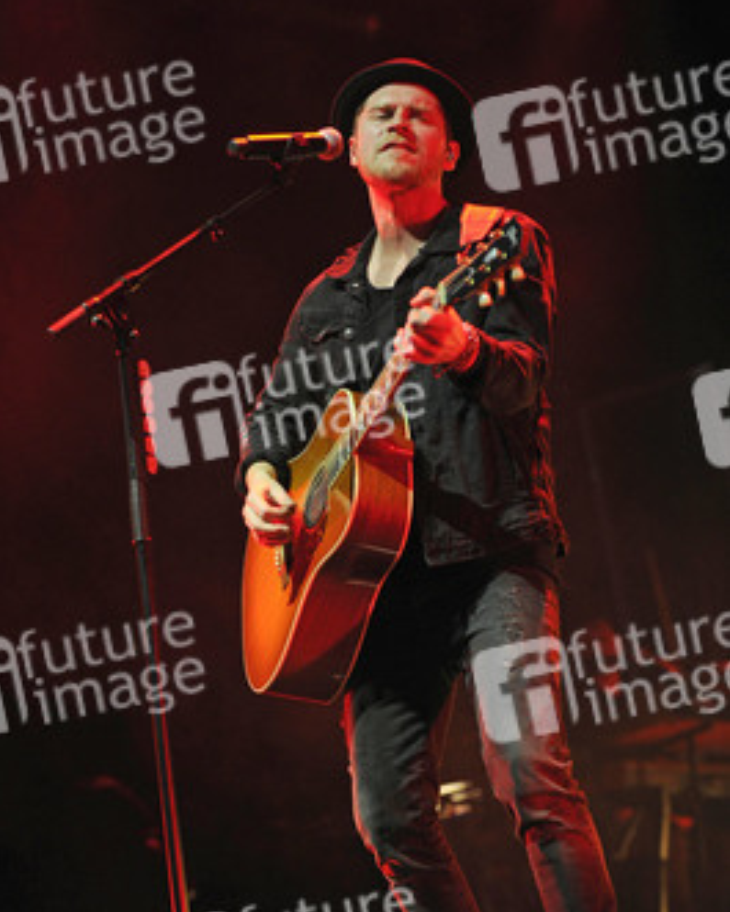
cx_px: 365
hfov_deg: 16.5
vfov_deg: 20.6
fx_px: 2510
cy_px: 540
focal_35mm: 93
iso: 2500
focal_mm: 82
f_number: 3.2
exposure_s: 1/320
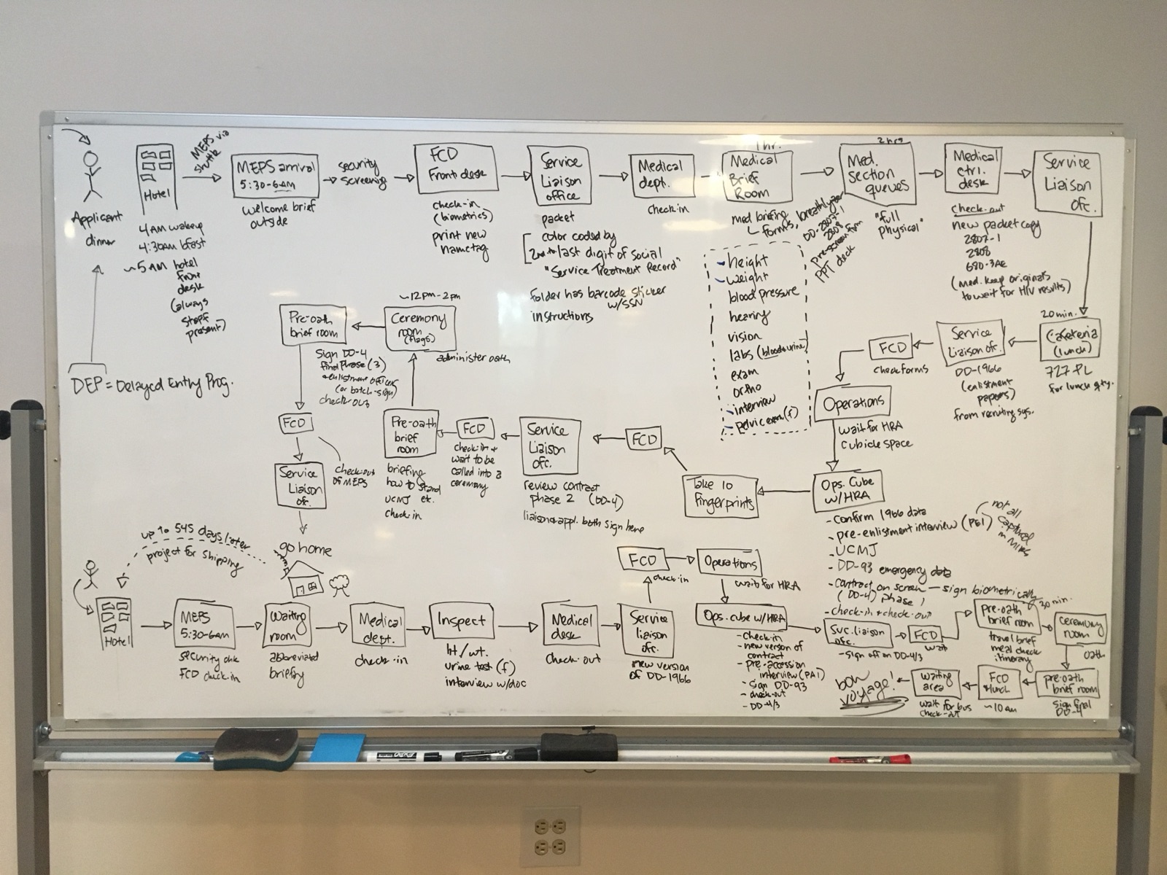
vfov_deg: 48.2
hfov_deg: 61.7
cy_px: 438
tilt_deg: -0.7
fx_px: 978
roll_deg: +0.3
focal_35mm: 29
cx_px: 584
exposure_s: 1/30
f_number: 2.2
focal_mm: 4.15
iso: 125
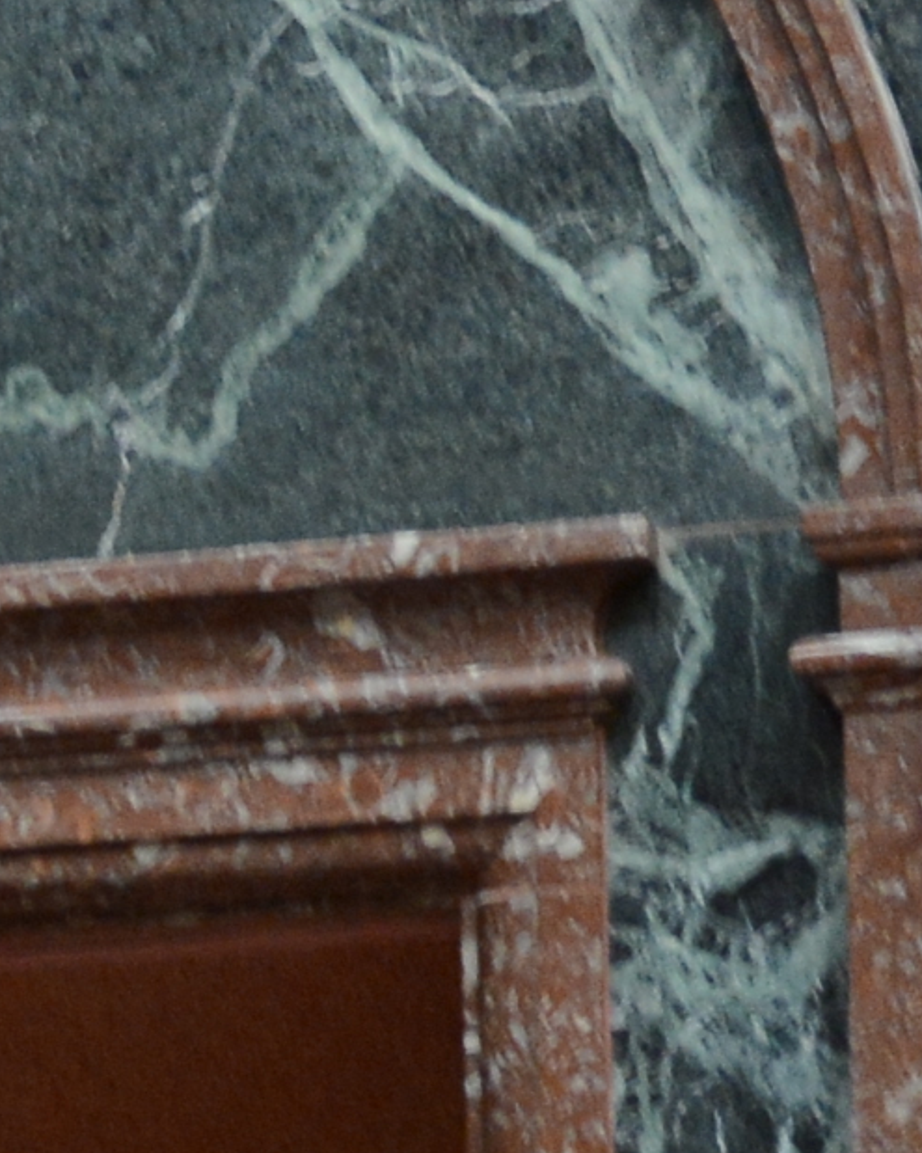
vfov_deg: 4.3
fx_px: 14841
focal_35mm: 435
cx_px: -1868
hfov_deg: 3.5
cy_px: 3168
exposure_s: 1/80
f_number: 3.2
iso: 1600
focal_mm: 52
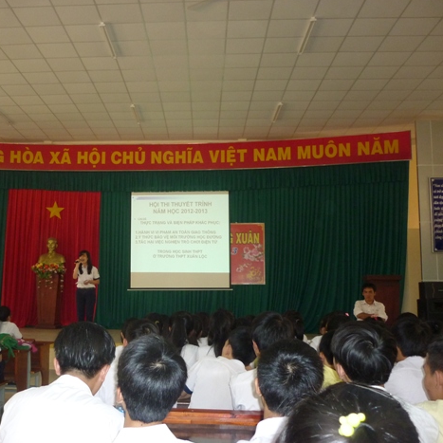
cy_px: 217
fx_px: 579
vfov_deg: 41.9
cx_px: 141
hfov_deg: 41.2
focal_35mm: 40
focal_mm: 5.5
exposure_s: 1/60
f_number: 2.8
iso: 320
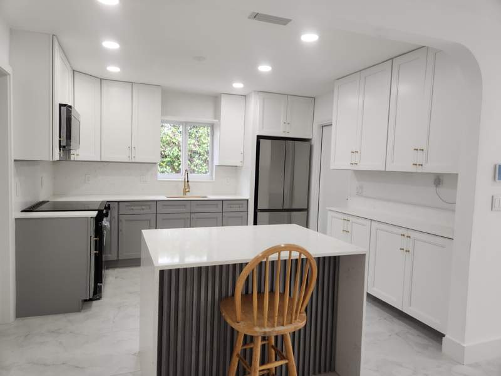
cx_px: 250
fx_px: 333
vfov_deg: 58.9
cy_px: 188
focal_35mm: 23
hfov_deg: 73.9
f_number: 1.8
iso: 100
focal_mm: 5.4
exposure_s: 1/180
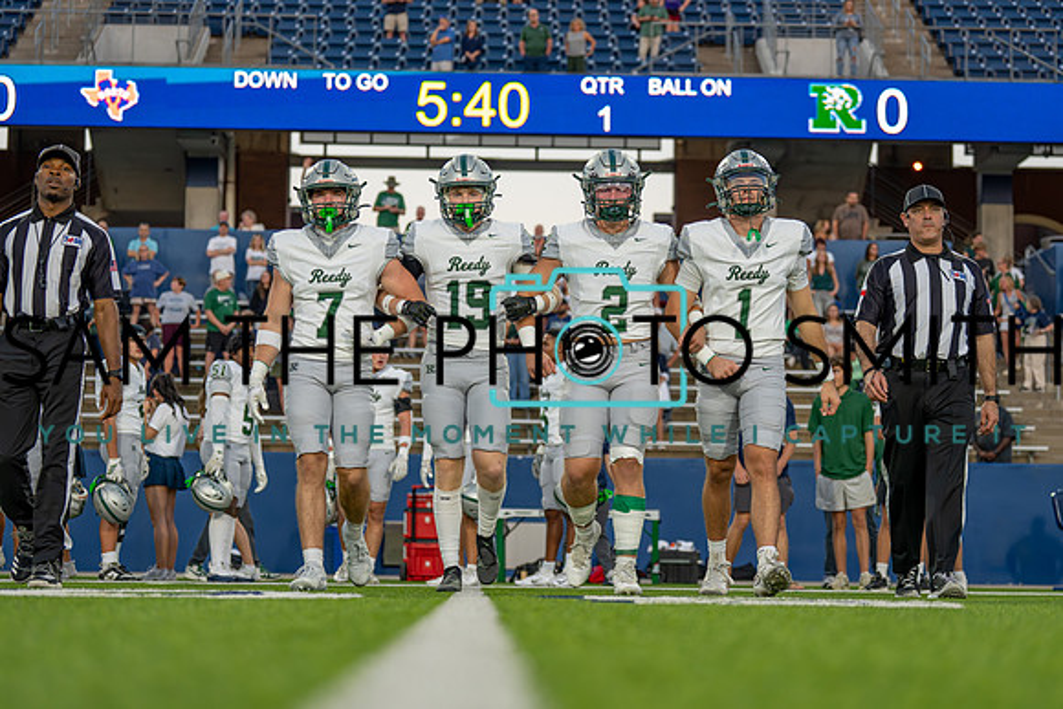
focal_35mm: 79
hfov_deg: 25.8
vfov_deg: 17.4
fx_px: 2324
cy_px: 330
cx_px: 529
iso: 1250
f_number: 2.8
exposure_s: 1/1600
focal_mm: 70
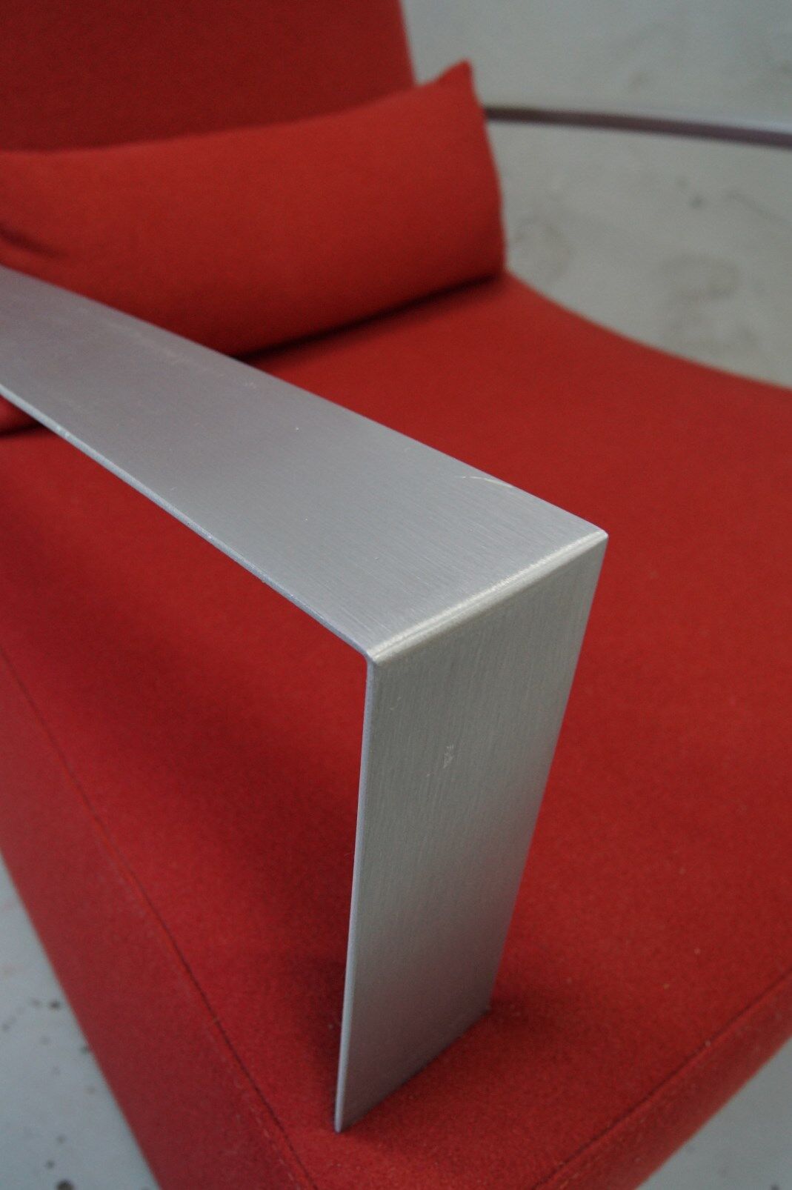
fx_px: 991
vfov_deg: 62.0
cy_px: 595
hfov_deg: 43.6
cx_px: 396
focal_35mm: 30
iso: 400
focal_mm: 20
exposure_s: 1/10
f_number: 6.3
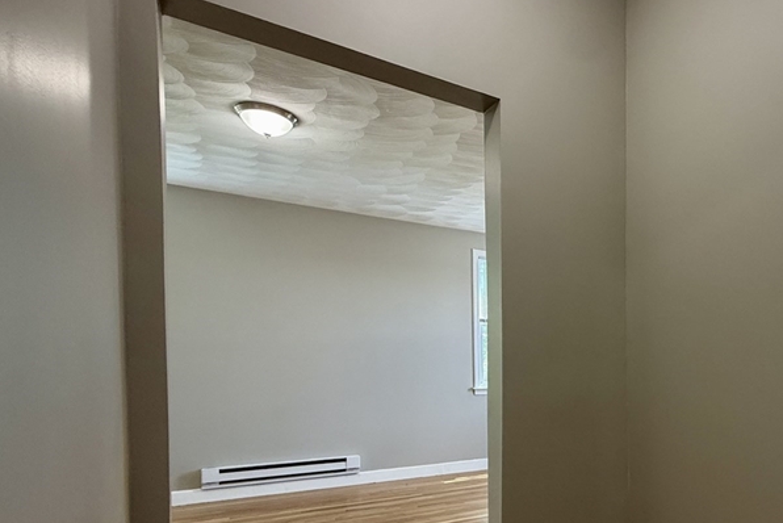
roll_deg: -0.1
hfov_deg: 64.4
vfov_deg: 49.6
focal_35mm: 25
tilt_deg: -2.0
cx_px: 638
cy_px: 382
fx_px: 544
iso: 160
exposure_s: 1/60
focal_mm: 2.22
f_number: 2.2
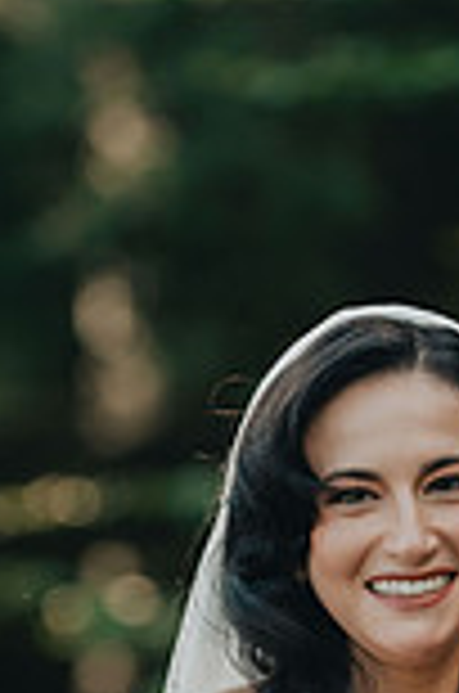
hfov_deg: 2.7
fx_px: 9855
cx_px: 518
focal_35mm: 513
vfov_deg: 4.0
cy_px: 720
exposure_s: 1/640
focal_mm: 175
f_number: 4
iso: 800
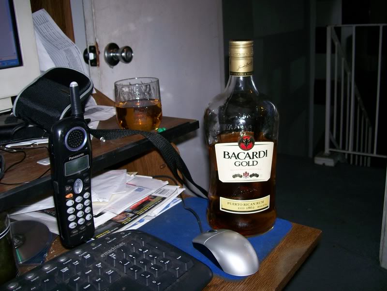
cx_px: 194
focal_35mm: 36
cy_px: 146
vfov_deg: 39.7
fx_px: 402
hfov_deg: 51.4
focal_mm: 6
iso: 80
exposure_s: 1/64
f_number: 2.7
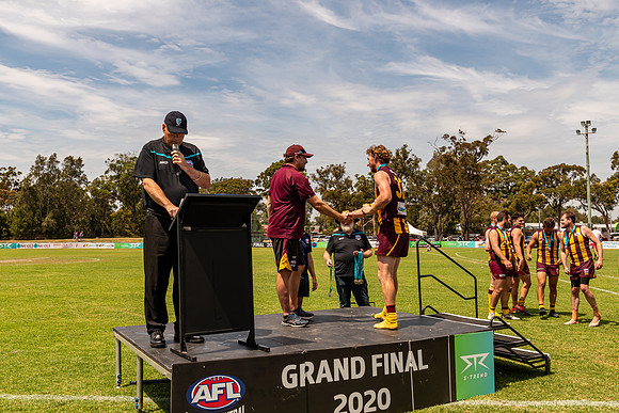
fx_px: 568
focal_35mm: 33
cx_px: 310
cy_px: 206
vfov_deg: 40.0
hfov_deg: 57.2
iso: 200
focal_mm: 22
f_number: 8
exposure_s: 1/640
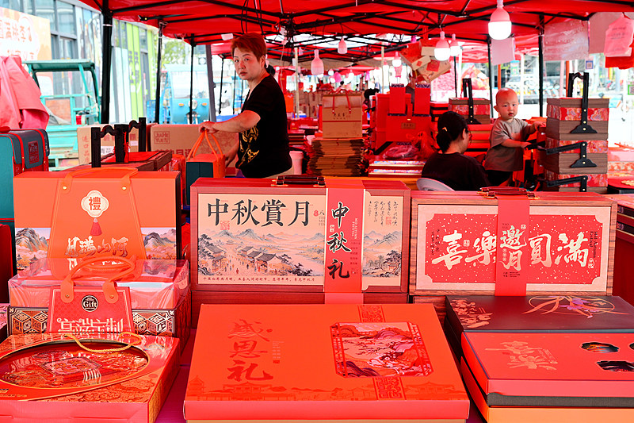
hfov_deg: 41.1
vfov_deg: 28.1
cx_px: 317
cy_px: 212
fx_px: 845
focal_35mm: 48
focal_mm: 48
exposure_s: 1/160
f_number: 9
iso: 400
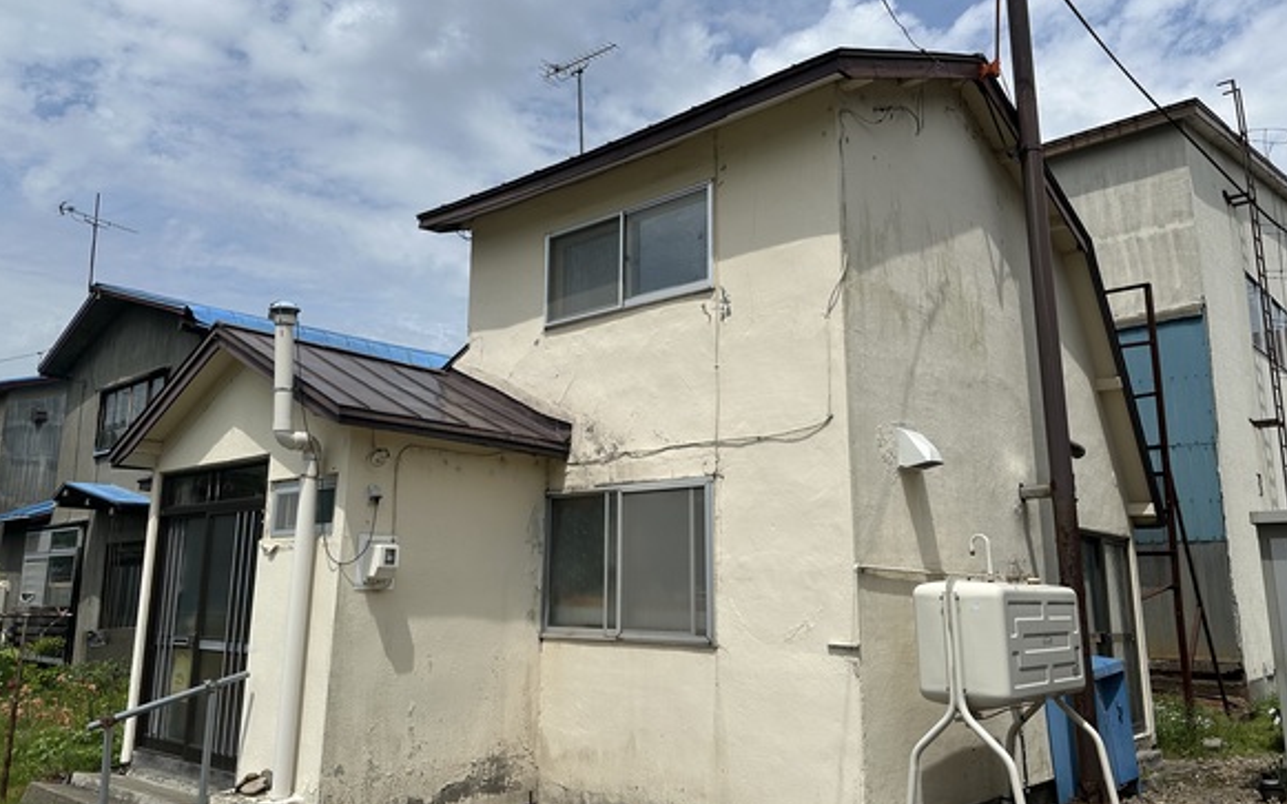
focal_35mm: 28
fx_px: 982
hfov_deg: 66.5
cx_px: 625
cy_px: 377
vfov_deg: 44.5
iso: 80
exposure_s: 1/8929
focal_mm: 6.86
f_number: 1.78
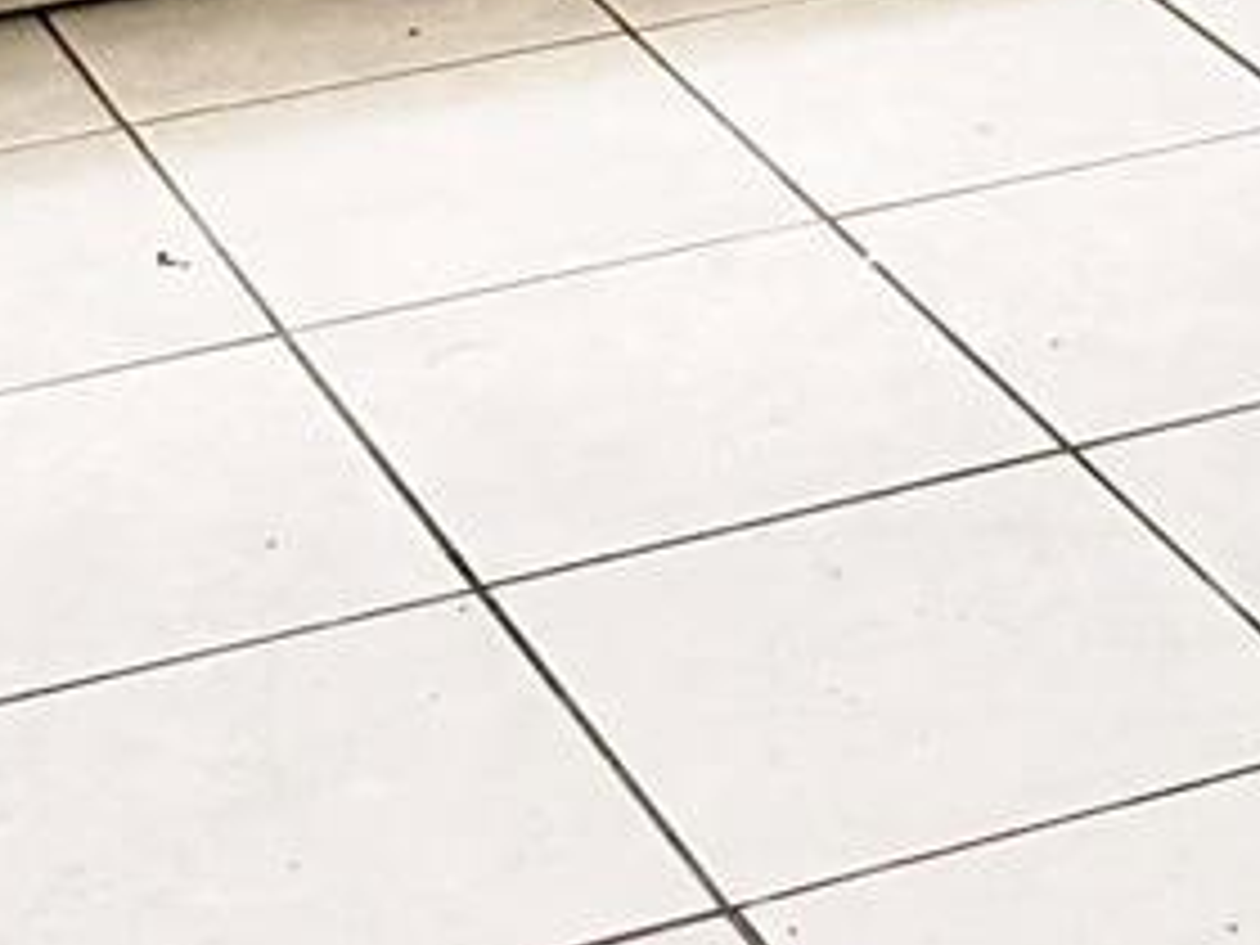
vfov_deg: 9.2
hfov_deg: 14.2
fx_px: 4987
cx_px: 1166
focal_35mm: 137
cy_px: -1611
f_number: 1.78
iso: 500
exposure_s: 1/60
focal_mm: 6.76
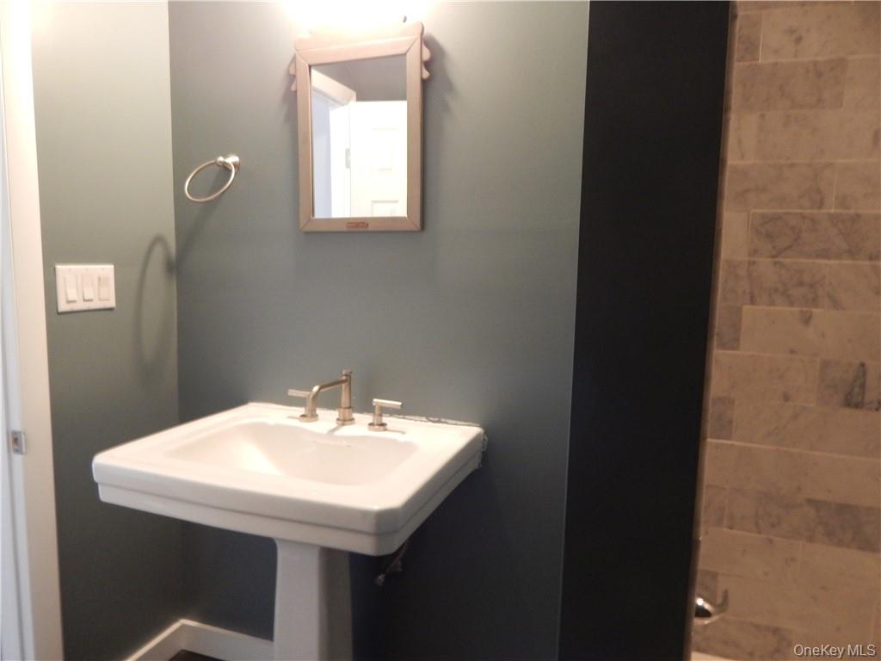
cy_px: 330
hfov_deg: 76.4
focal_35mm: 22
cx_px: 440
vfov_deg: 61.1
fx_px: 560
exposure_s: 1/10
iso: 400
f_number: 3
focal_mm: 4
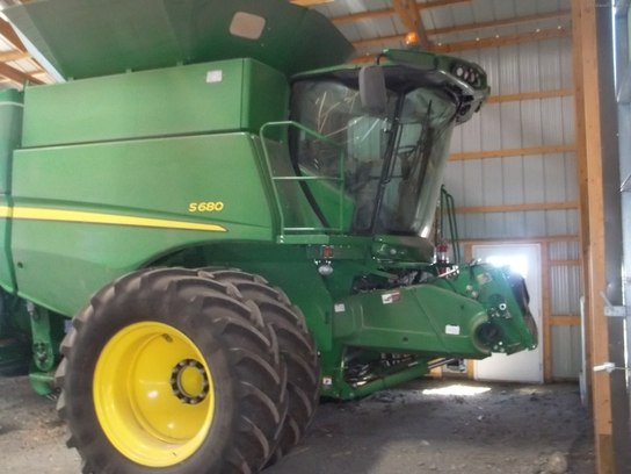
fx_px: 602
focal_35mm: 33
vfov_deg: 42.9
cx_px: 316
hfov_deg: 55.4
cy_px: 237
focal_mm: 5.9
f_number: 3.3
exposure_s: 1/30
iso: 400
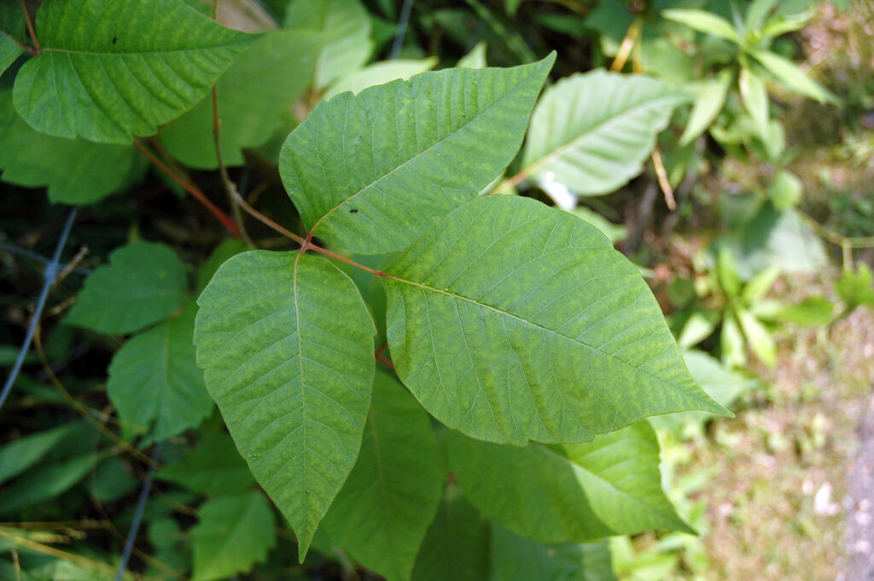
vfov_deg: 33.0
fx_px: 982
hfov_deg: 48.0
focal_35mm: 40
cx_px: 437
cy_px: 290
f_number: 4.5
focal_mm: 27
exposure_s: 1/80
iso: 200
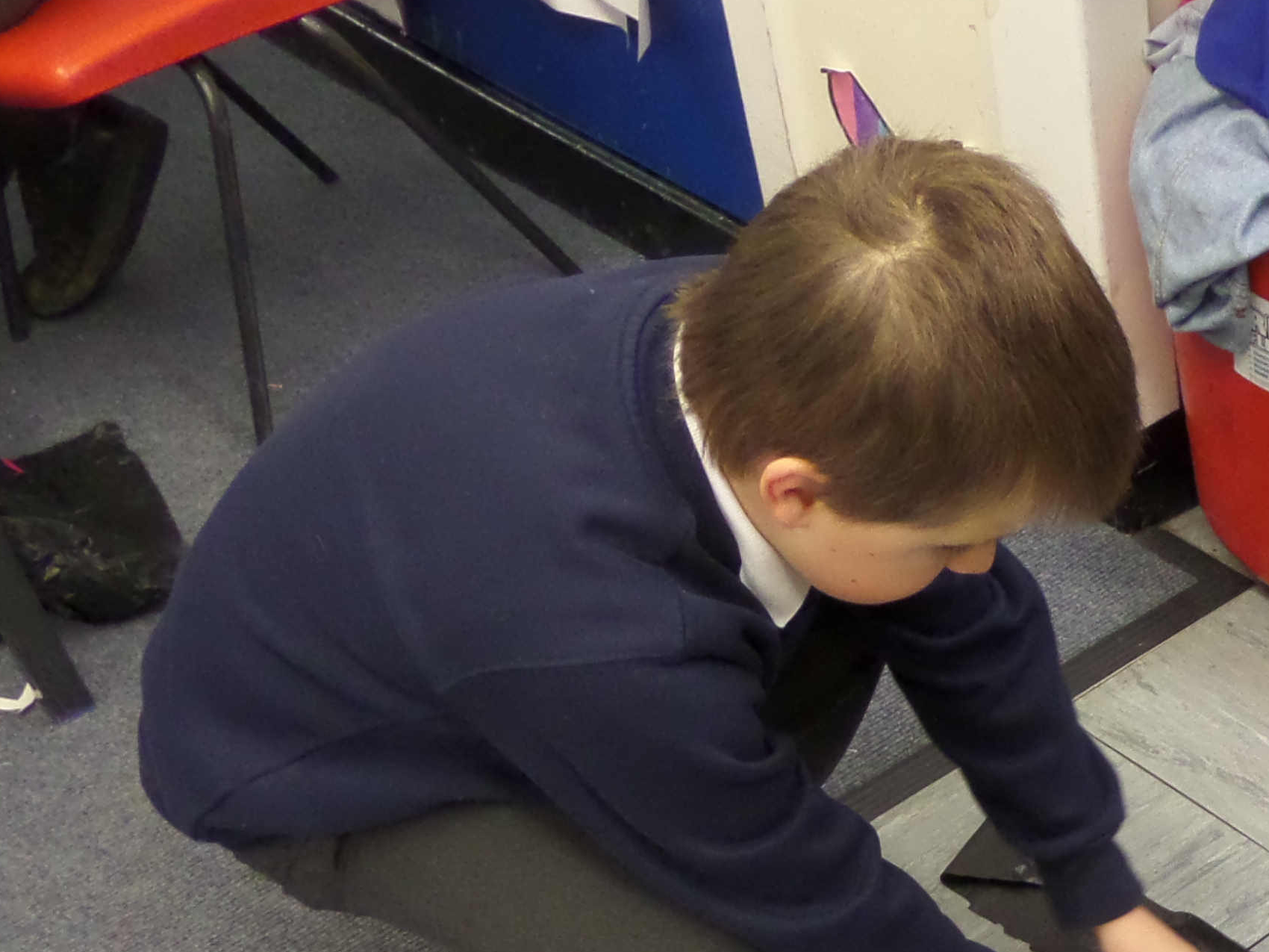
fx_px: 2236
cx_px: 1345
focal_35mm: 61
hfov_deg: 29.1
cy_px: 1151
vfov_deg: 22.1
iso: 400
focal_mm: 4
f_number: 3.2
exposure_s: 1/30
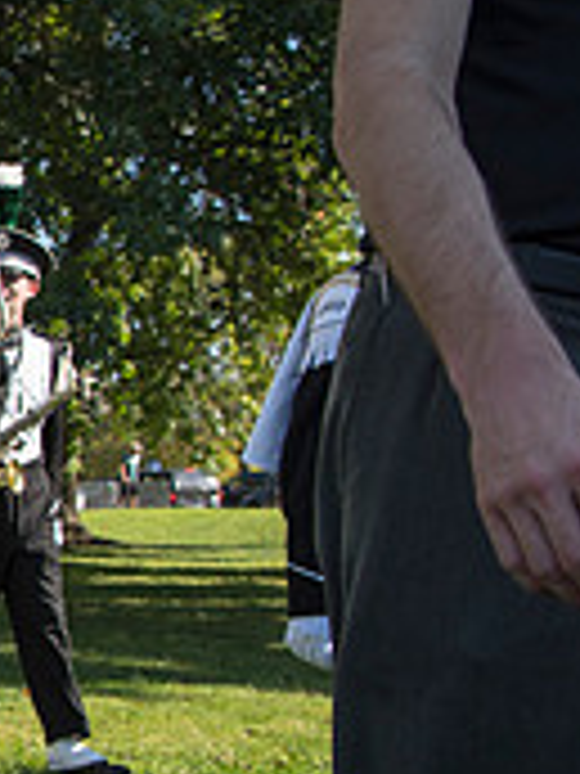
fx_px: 1743
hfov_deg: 14.6
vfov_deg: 24.7
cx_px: -674
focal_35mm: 78
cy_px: 587
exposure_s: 1/800
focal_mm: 24
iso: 200
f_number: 5.6
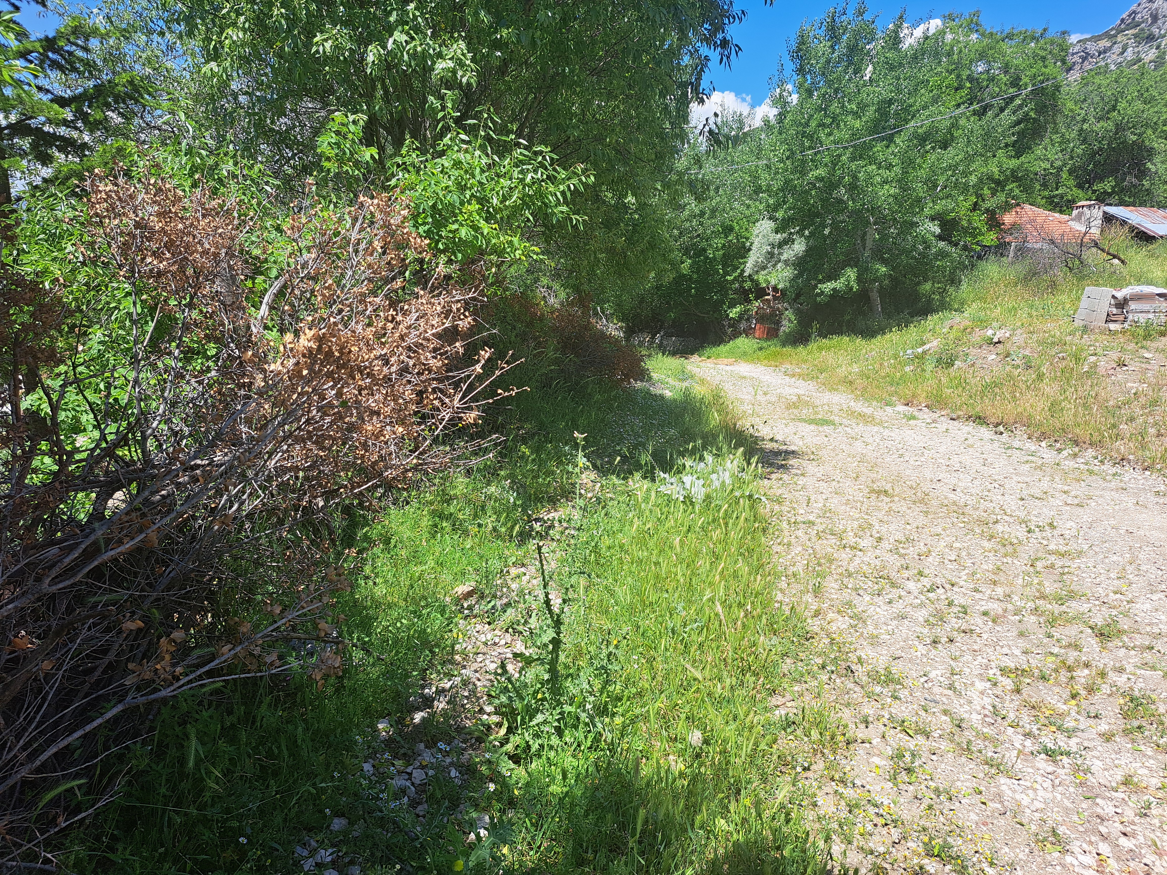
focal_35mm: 24
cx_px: 584
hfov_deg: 71.6
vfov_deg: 56.8
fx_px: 809
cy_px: 438
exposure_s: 1/1399
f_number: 1.8
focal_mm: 5.23
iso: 50
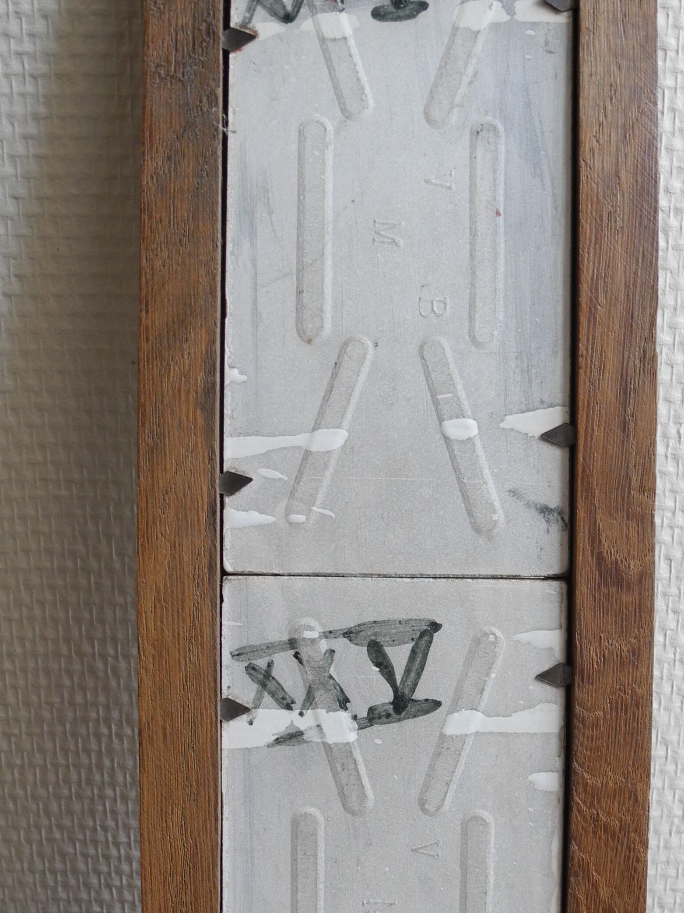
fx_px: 1291
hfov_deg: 29.6
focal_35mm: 49
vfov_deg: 38.7
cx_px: 393
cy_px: 550
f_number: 2.8
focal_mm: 6
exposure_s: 1/30
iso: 163
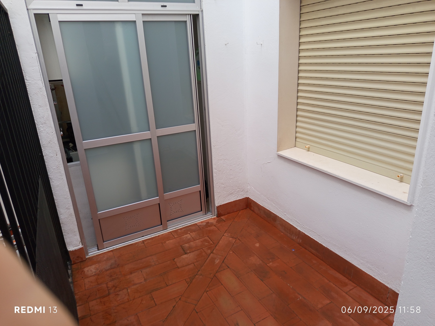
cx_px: 218
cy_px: 163
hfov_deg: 71.6
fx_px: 302
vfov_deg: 56.8
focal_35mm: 24
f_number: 1.7
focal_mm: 5.24
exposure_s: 1/100
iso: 160
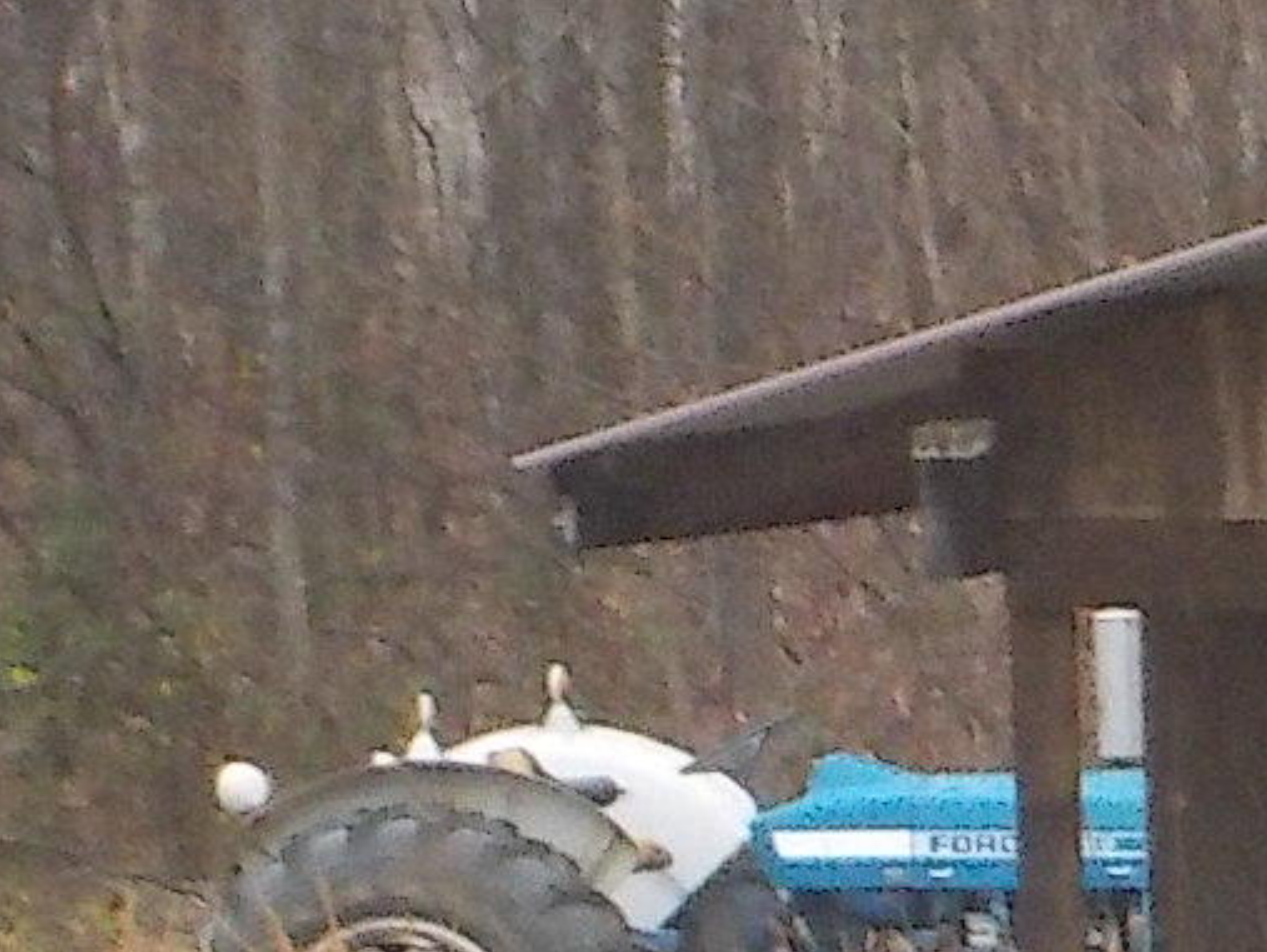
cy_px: 1144
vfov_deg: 3.7
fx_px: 14761
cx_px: 2614
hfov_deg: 4.8
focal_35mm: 403
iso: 400
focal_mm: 12.3
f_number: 5.9
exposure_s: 1/125
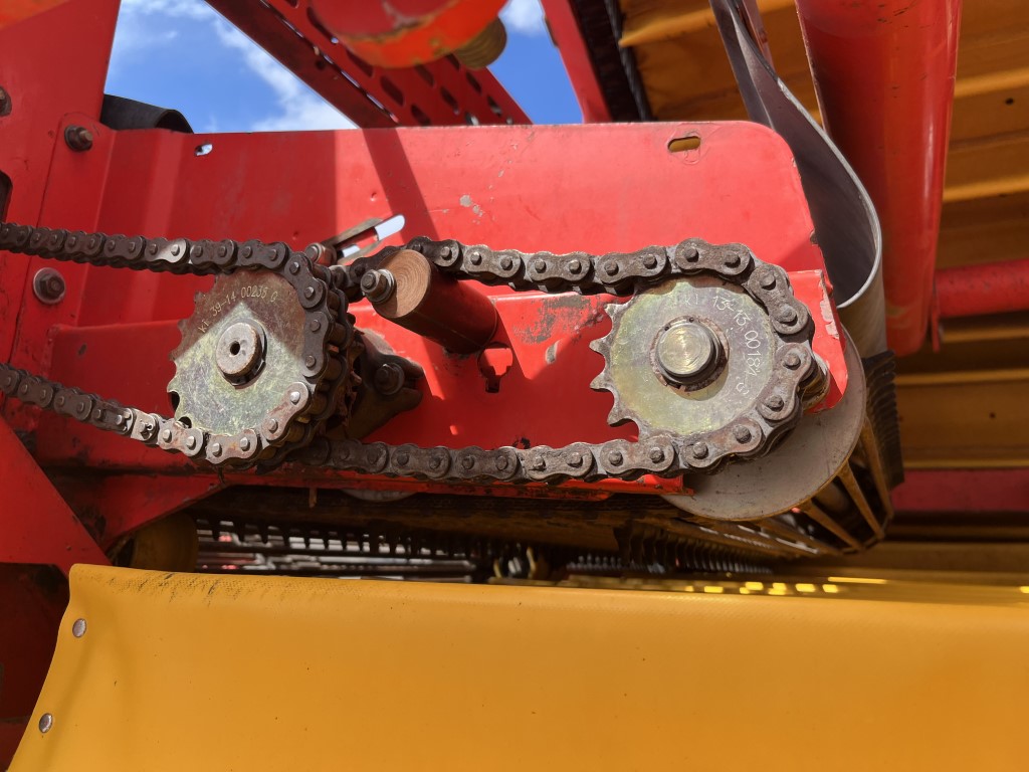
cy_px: 386
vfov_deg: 53.1
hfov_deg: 67.3
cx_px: 514
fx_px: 773
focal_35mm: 26
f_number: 1.6
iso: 50
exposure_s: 1/1580
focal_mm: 5.1
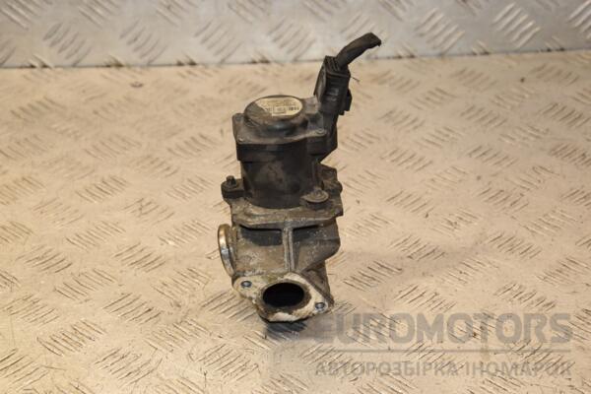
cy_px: 197
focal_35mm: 93
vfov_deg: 14.7
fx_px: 1527
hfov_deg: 21.9
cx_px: 296
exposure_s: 1/200
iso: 800
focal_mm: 62
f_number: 7.1
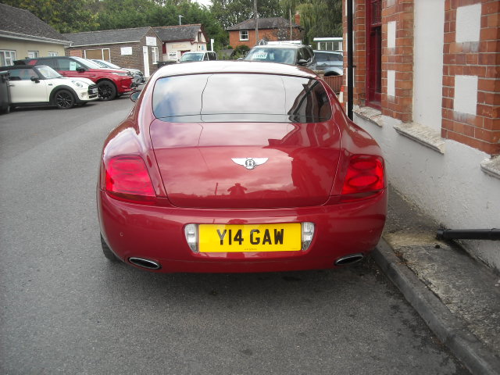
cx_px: 250
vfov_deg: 40.7
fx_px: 506
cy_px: 188
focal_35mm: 35
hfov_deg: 52.6
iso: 64
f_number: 2.8
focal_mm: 5.7
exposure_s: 1/239
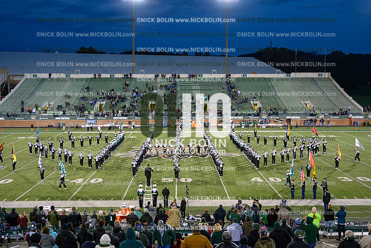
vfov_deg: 34.2
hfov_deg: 49.5
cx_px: 186
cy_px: 124
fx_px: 402
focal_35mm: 39
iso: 2000
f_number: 4
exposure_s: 1/320
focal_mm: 39
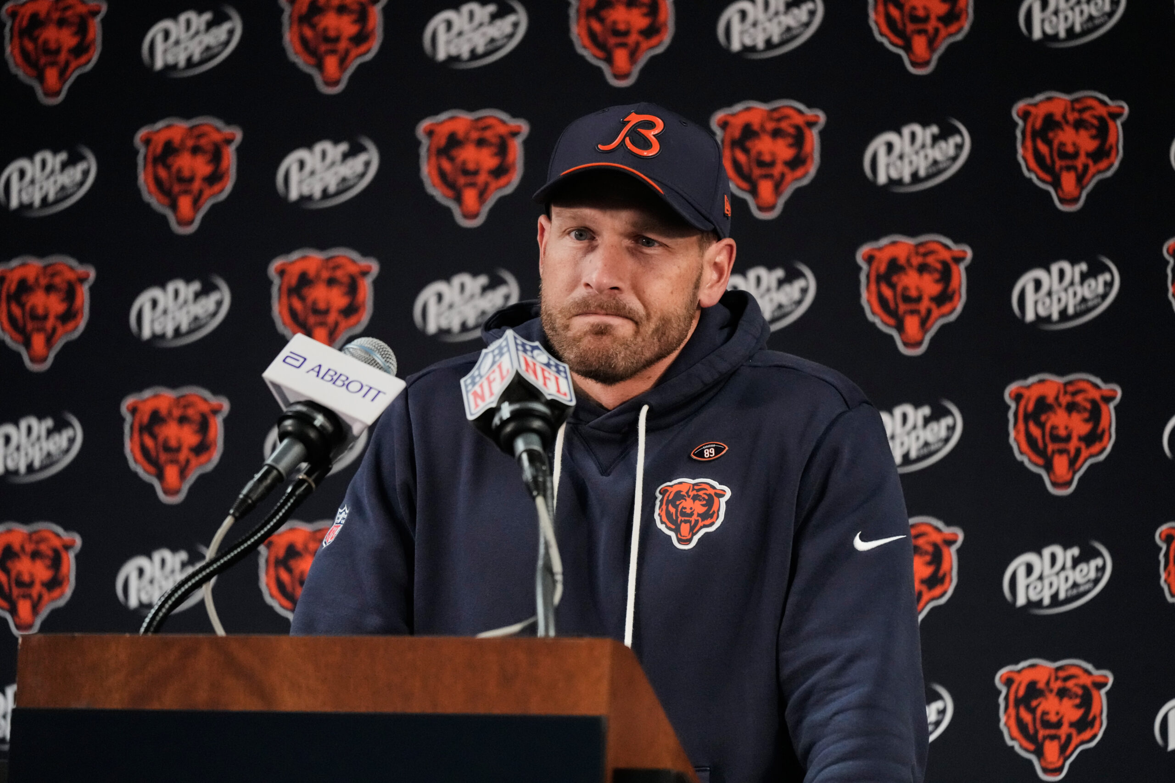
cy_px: 392
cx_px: 588
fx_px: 6528
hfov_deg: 10.3
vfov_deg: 6.9
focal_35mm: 200
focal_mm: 200
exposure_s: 1/400
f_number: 4
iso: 6400
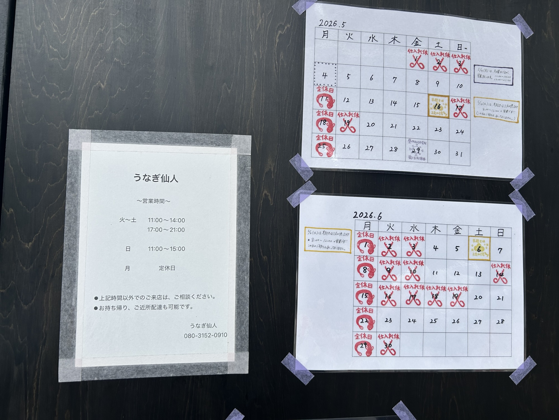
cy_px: 210
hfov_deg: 67.3
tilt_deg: +4.0
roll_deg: +0.0
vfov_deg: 53.1
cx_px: 280
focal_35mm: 26
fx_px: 420
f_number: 1.5
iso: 50
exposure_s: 1/1575
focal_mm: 5.7
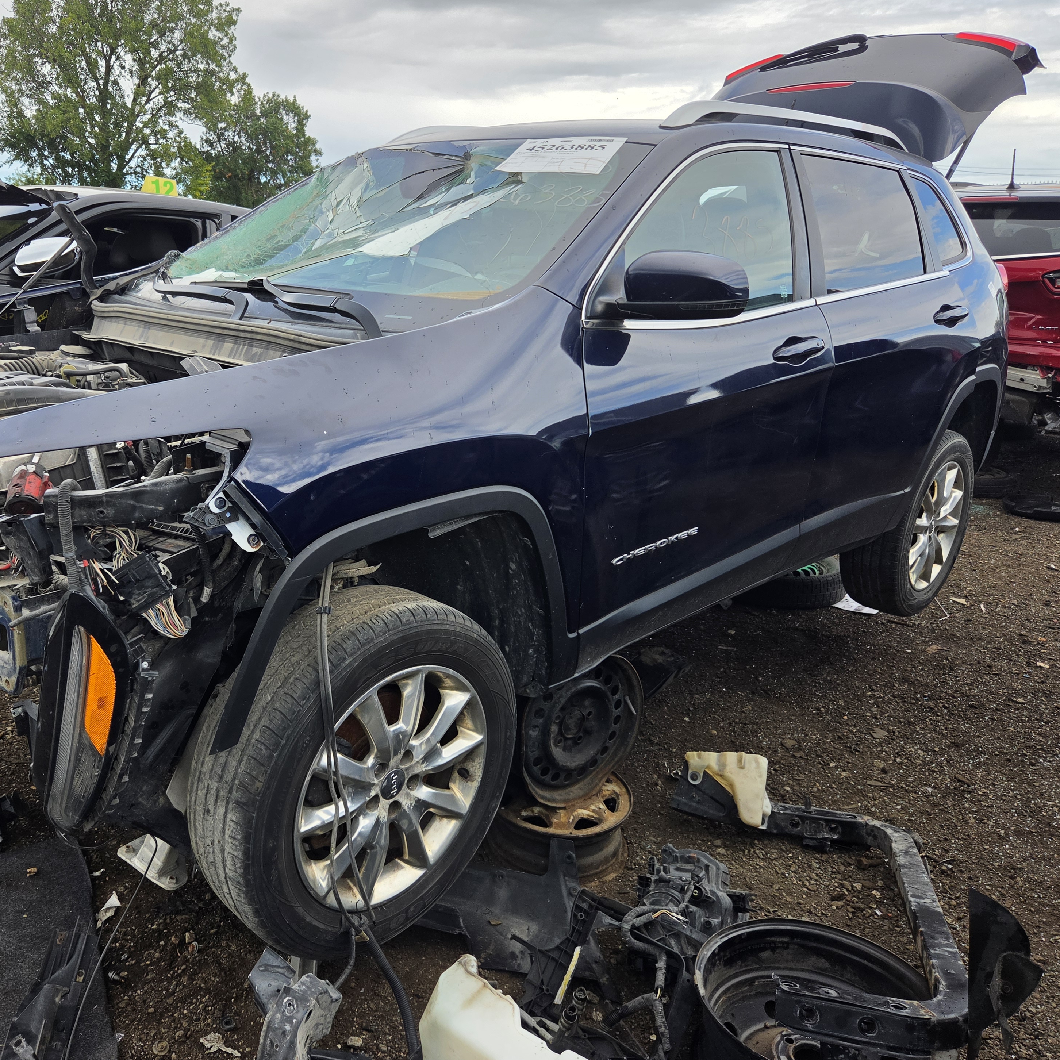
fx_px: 970
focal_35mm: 28
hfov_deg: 56.7
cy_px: 514
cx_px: 408
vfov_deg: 57.3
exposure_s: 1/1799
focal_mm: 5.4
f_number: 1.8
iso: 80
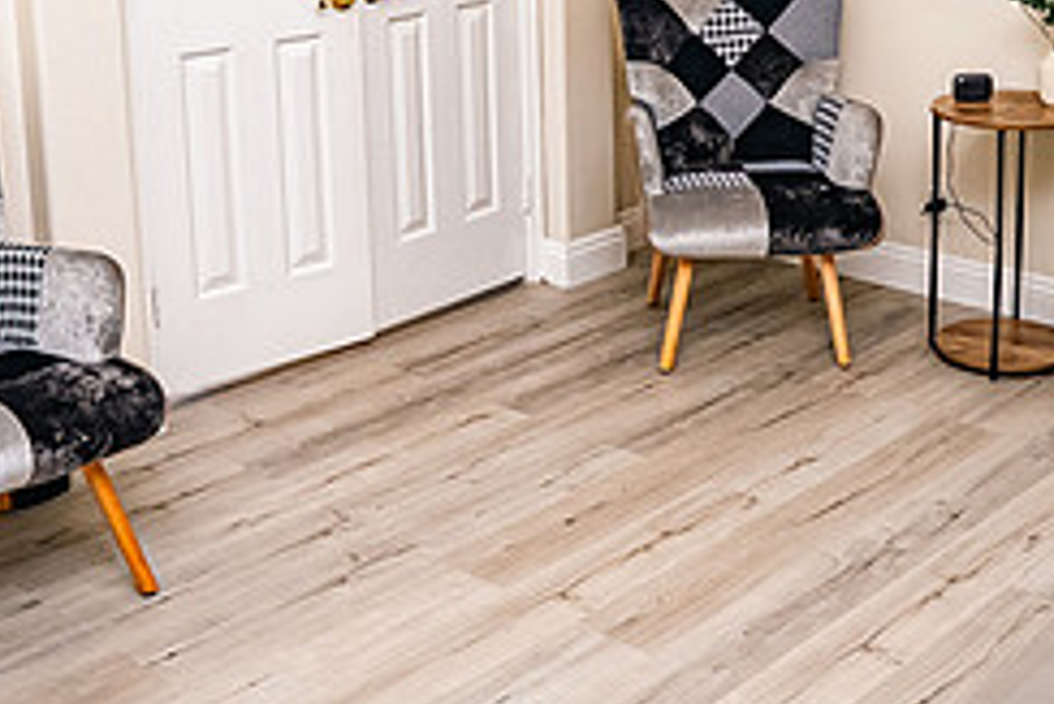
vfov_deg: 23.2
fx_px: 1670
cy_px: 63
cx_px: 652
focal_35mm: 57
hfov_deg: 34.9
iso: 640
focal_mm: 24
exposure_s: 1/100
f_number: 5.6
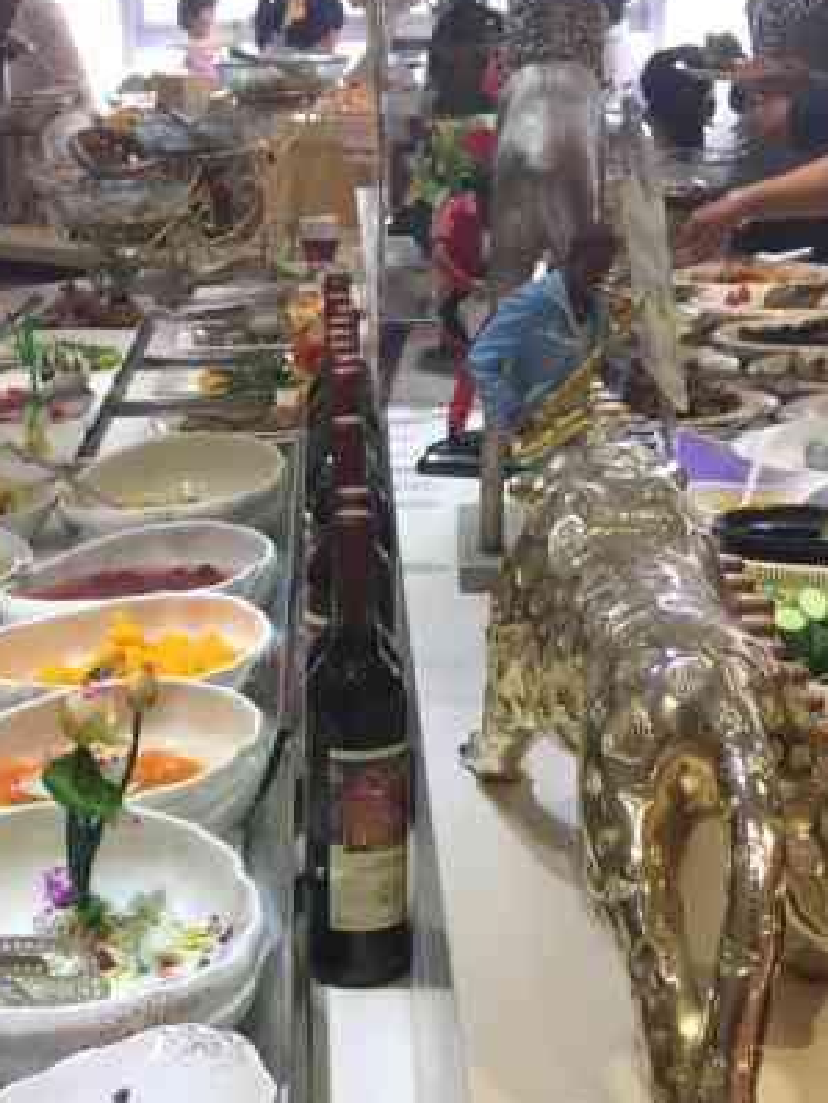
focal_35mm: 68
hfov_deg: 21.5
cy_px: 1251
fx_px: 2166
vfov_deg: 26.1
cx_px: 271
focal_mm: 4.15
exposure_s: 1/33
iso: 40
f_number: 2.2
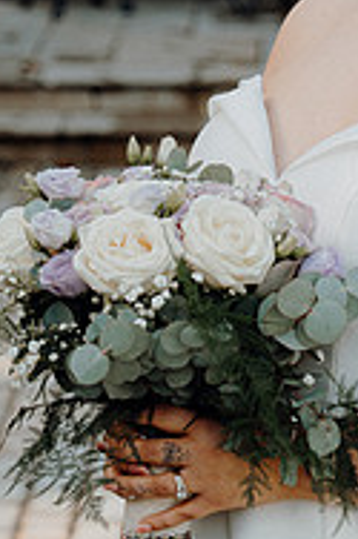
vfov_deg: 10.6
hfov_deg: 7.0
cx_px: 329
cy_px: 204
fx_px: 2899
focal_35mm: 194
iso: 125
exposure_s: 1/250
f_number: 3.5
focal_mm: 54
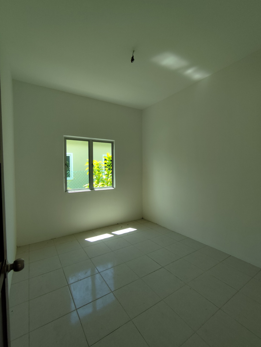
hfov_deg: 78.2
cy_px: 174
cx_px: 130
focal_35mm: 16
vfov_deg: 94.5
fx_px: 161
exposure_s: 1/288
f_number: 2.2
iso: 50
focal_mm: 1.65
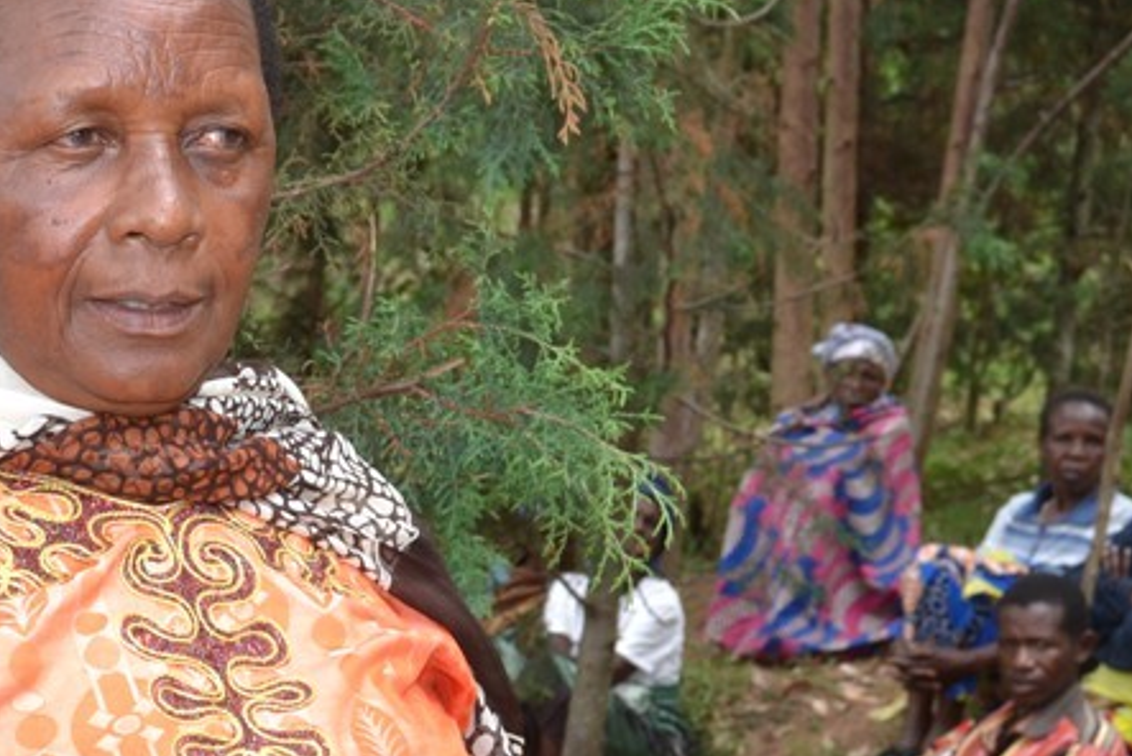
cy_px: 530
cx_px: 87
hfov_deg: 22.5
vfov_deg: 15.5
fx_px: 2769
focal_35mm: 88
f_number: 7.1
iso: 400
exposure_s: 1/200
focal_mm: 26
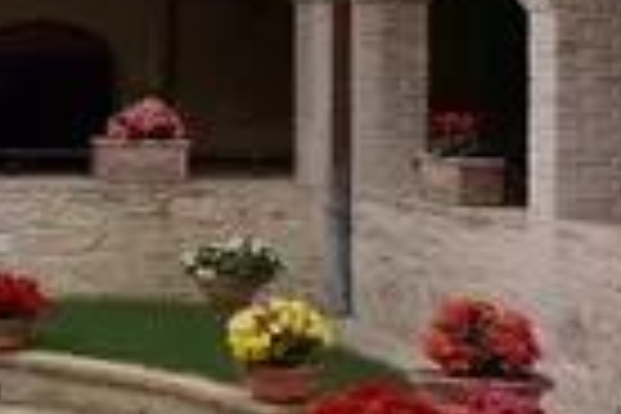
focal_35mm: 117
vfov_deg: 11.5
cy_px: -36
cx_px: -522
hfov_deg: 15.0
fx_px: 2018
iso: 100
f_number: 7.1
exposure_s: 1/100
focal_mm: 18
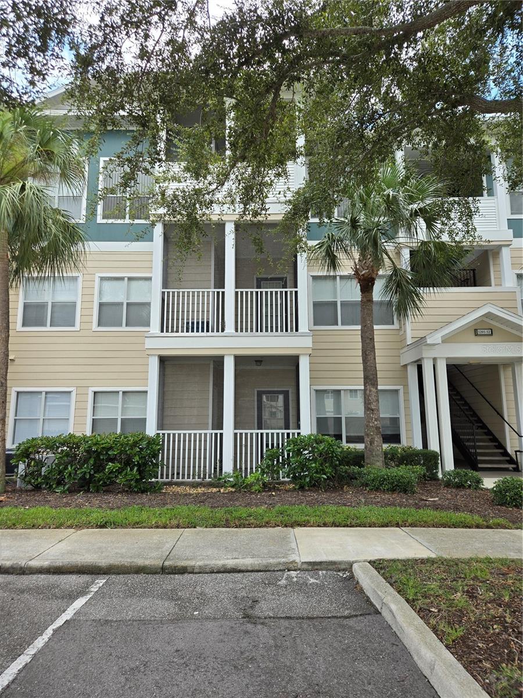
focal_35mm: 23
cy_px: 349
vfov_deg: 73.9
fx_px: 463
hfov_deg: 58.9
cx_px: 262
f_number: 1.8
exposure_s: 1/640
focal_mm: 5.4
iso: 25
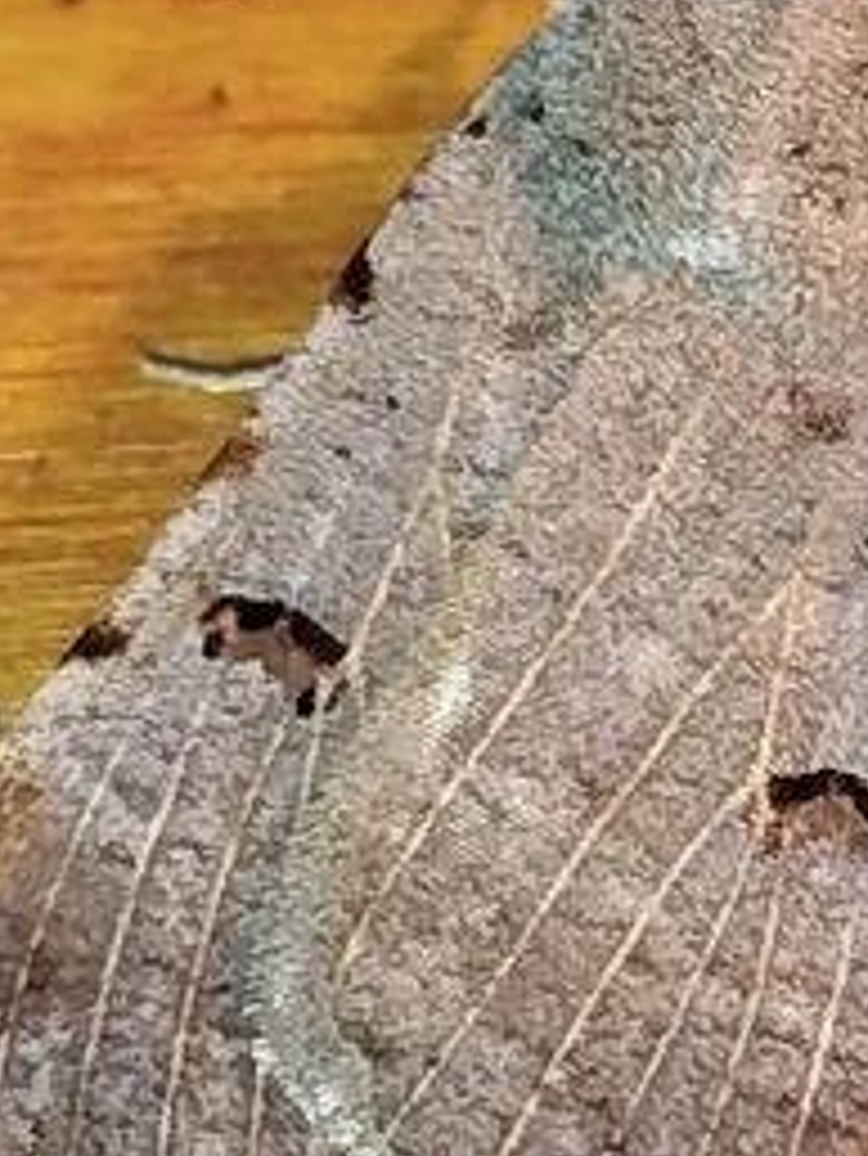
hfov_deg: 7.9
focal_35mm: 189
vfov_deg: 10.5
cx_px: 598
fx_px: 6314
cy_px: 513
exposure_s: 1/50
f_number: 1.7
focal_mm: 5.31
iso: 125
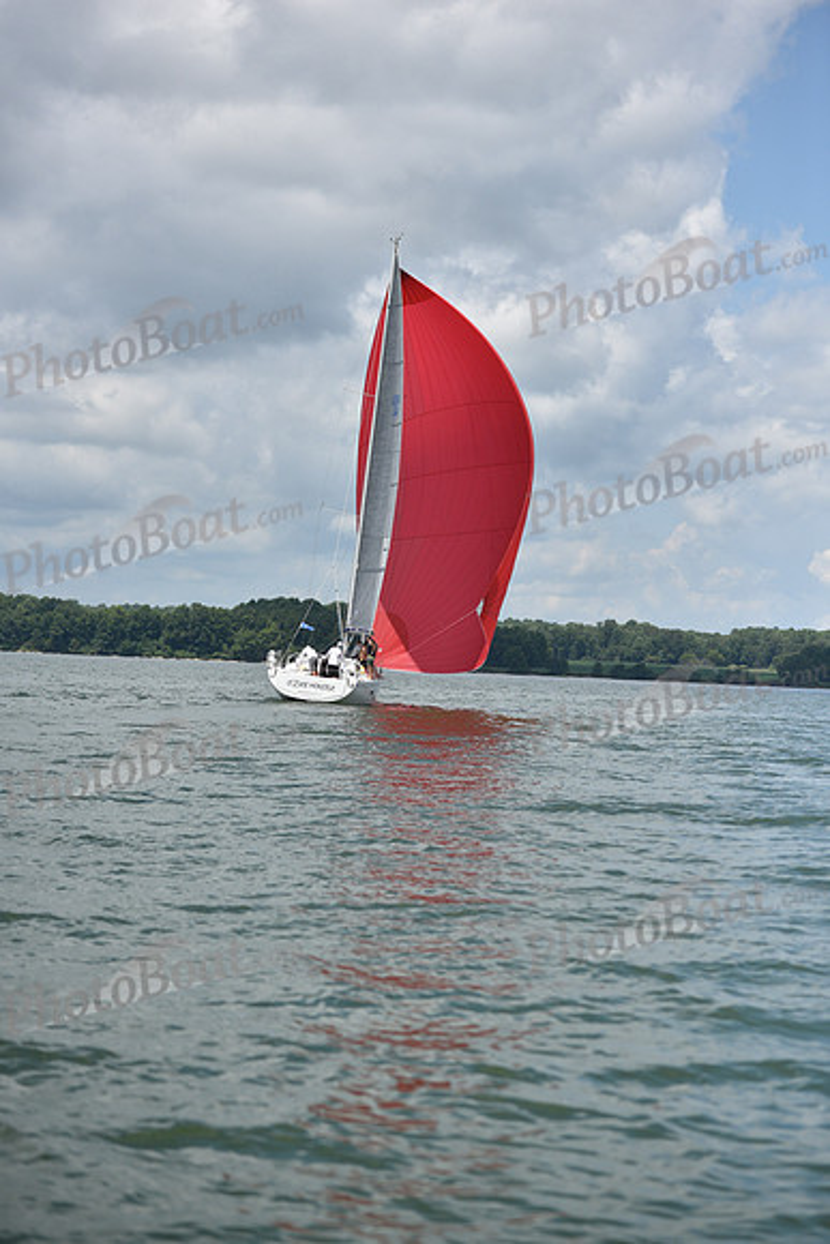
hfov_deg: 19.5
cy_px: 622
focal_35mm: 70
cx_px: 415
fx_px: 2419
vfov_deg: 28.8
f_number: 3.2
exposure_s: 1/8000
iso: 320
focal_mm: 70
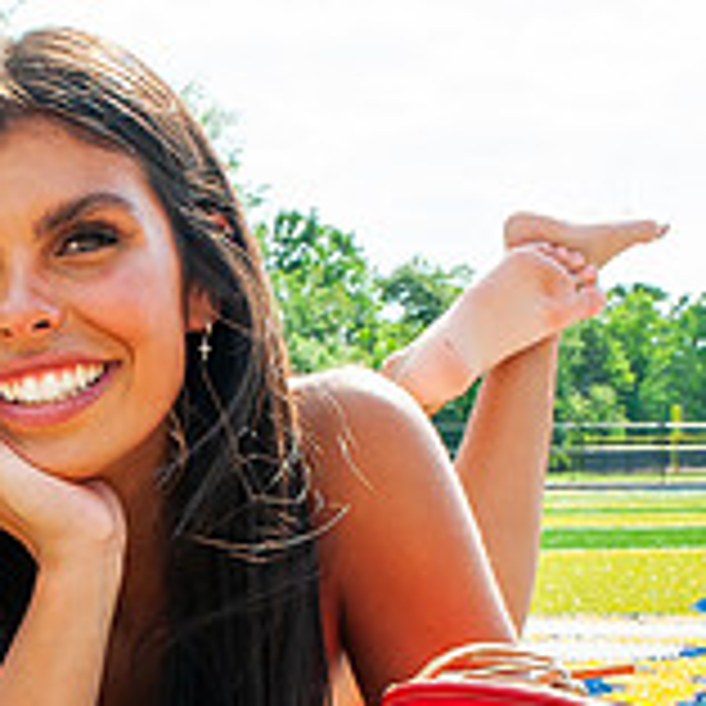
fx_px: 2723
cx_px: 252
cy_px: 526
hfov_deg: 14.8
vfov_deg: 14.7
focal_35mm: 118
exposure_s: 1/200
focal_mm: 32
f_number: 16
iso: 400
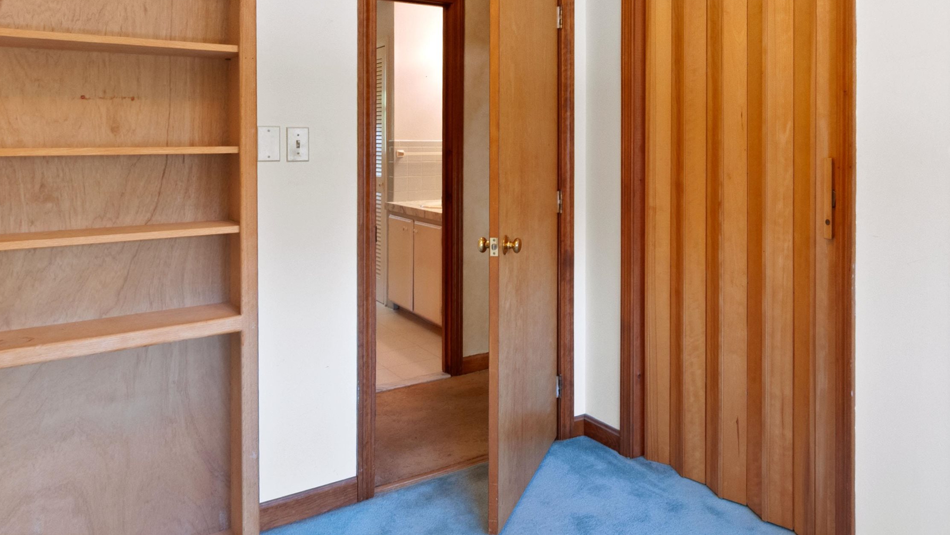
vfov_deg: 43.8
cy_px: 180
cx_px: 628
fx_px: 655
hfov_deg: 70.0
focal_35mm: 26
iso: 200
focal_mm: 12
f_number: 11
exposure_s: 1
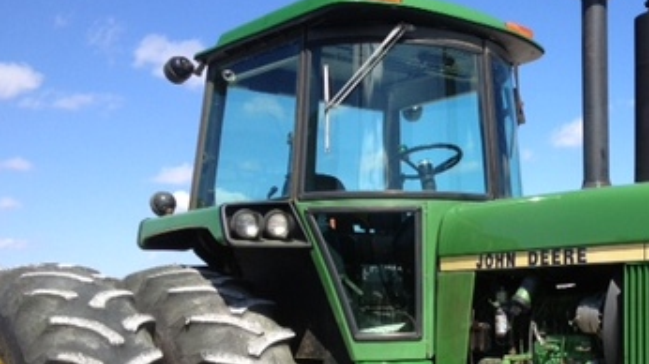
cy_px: 251
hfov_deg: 34.0
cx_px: 506
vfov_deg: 19.9
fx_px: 1032
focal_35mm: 60
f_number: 2.4
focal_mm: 4.28
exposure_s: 1/1062
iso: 50
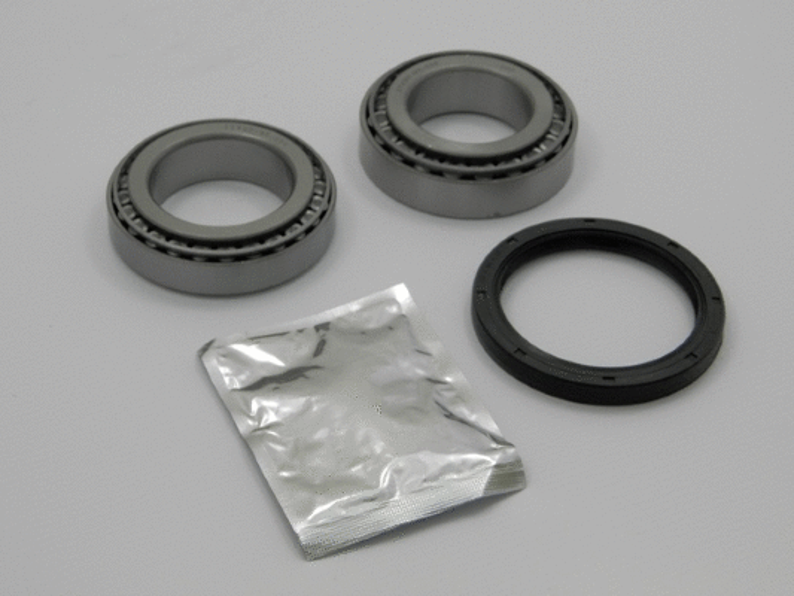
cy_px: 298
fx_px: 1881
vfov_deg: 18.0
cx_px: 397
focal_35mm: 82
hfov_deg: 23.8
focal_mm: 14.6
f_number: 4.2
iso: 125
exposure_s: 1/160
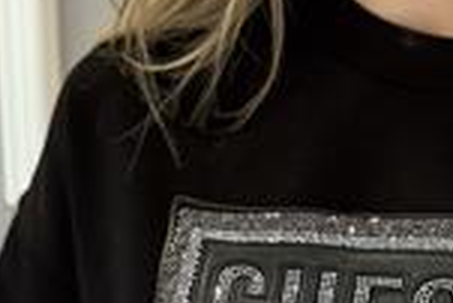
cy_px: 567
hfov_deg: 11.9
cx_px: 393
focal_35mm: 172
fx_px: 2166
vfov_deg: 7.7
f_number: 1.78
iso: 250
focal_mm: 6.76
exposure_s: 1/60
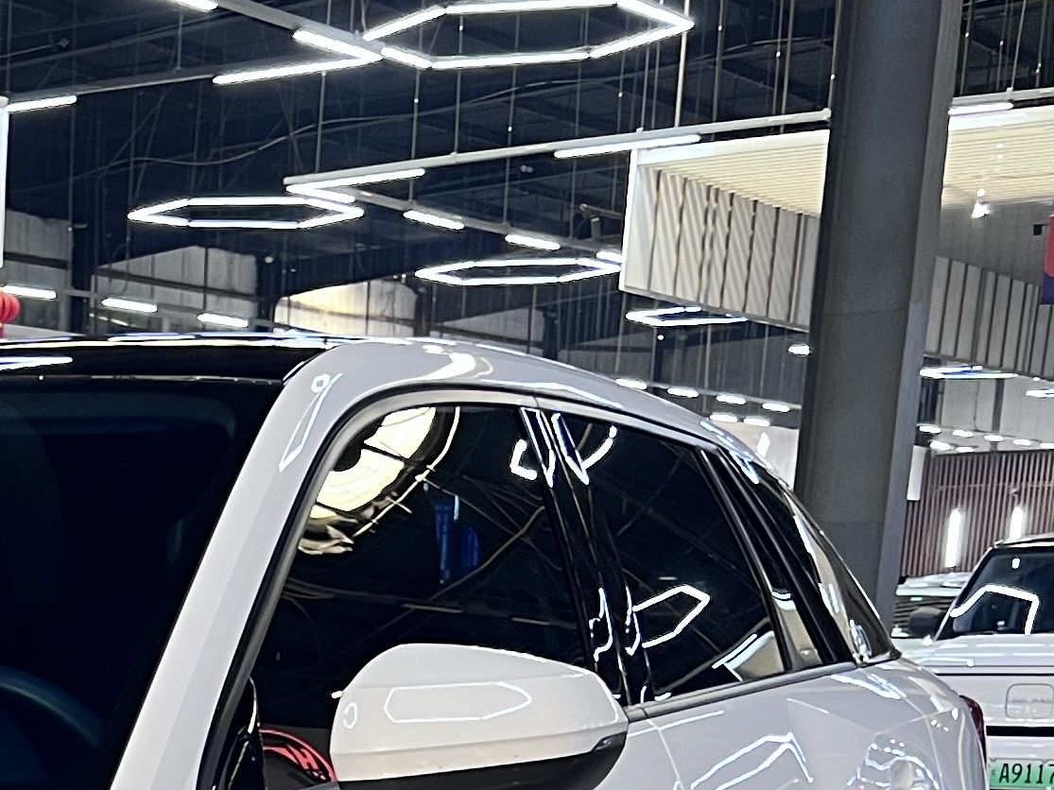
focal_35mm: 94
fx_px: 2862
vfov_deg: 14.3
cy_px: 1315
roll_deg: +0.3
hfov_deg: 18.9
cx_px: -423
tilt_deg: -14.2
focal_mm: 5.7
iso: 100
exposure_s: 1/50
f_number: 1.5
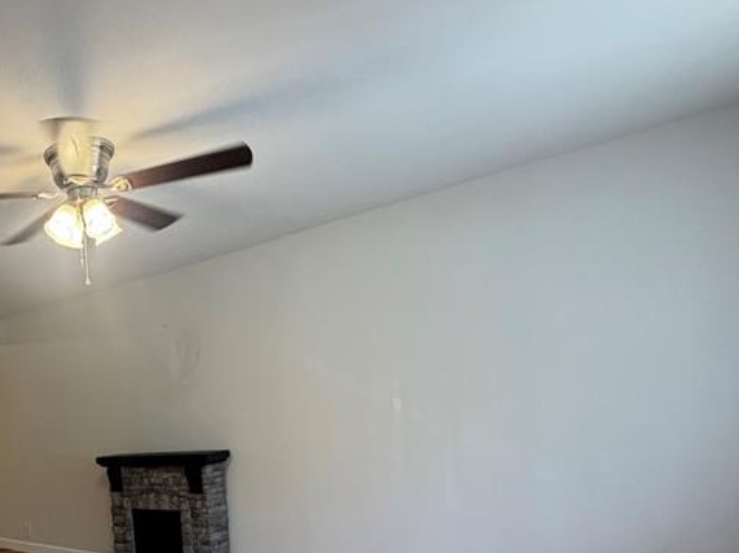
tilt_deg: -3.2
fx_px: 640
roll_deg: +4.2
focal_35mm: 30
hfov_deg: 50.7
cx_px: 31
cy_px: 473
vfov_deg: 43.6
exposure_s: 1/60
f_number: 2.2
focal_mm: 2.22
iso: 200
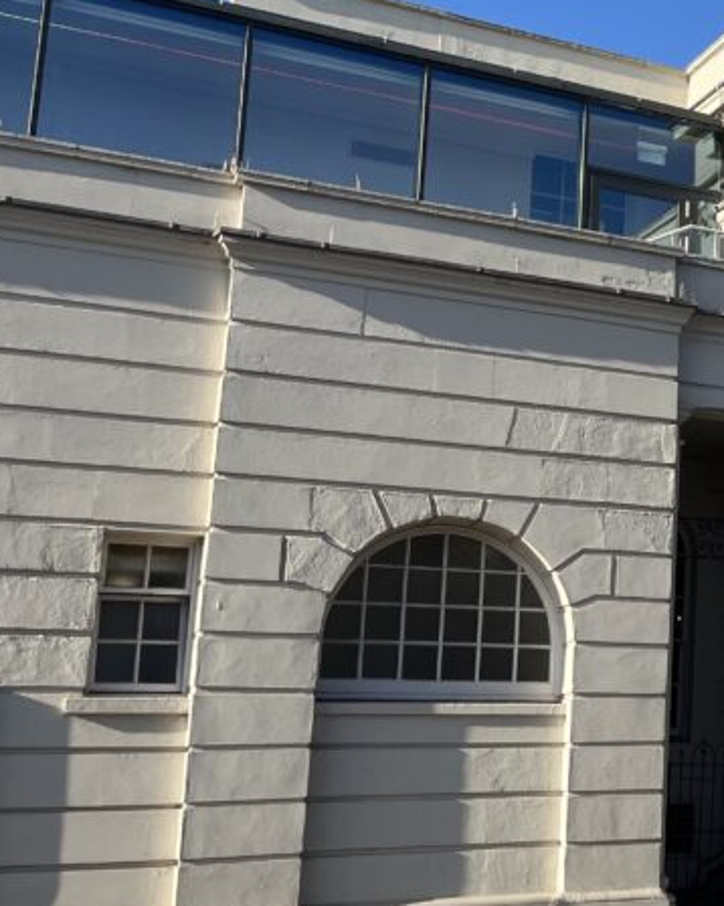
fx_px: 1555
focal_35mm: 58
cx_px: 957
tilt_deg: +8.8
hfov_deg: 23.1
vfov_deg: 32.5
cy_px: 435
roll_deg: -0.7
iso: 50
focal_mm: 5.1
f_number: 1.6
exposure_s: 1/2268
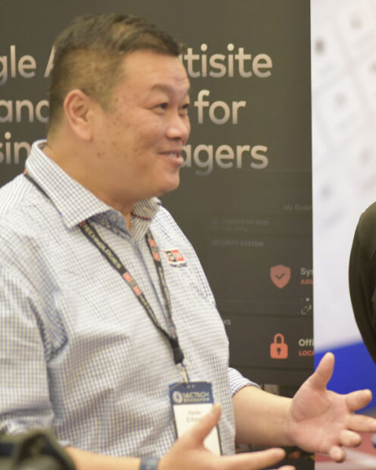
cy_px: 250
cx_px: 346
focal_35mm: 155
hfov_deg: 9.9
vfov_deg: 12.4
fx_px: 2156
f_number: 2.8
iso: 3600
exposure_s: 1/125
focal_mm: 100
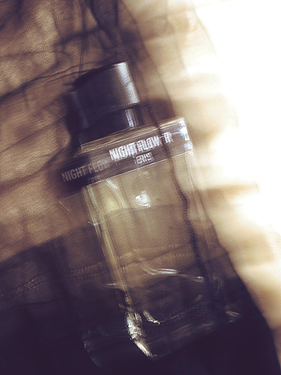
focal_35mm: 38
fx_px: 411
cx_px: 140
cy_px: 188
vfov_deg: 49.0
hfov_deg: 37.7
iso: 3200
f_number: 4.1
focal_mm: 19
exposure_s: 1/2
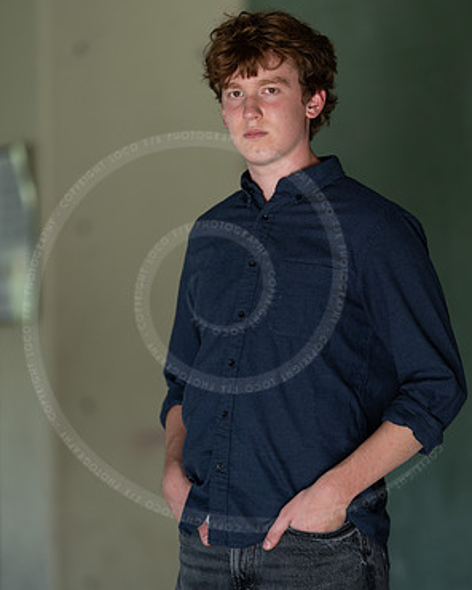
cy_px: 325
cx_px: 238
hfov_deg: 10.0
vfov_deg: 12.5
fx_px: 2689
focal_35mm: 154
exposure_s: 1/400
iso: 125
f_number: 1.8
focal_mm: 135
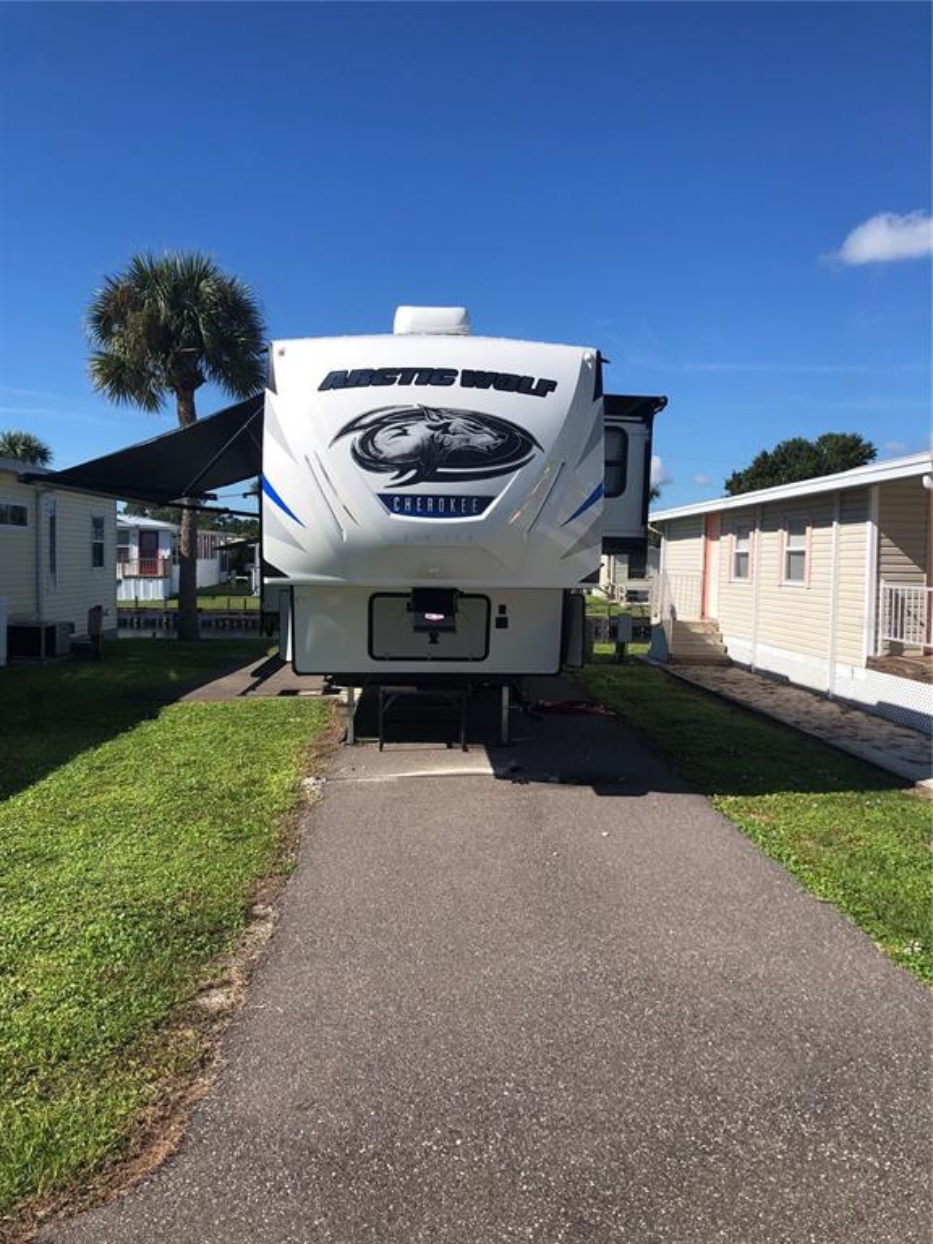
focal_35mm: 28
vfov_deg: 63.4
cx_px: 466
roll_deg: -1.9
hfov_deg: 49.7
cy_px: 622
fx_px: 1006
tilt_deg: -3.0
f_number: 1.8
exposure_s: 1/2183
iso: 20
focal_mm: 3.99
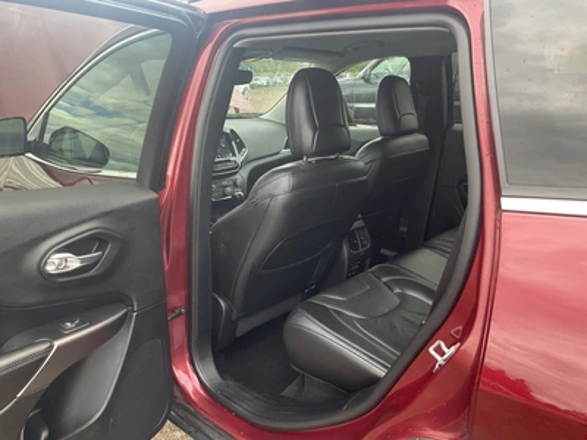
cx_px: 294
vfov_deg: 48.2
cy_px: 220
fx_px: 492
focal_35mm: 29
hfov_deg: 61.7
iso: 25
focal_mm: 3
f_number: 1.8
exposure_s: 1/122
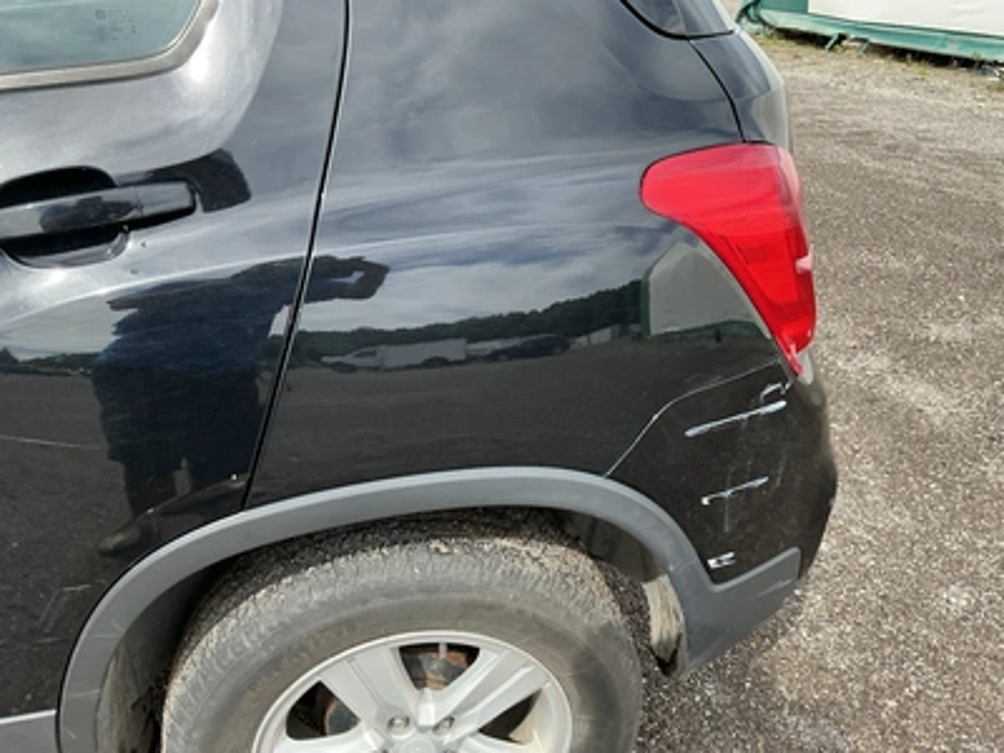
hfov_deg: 63.4
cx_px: 502
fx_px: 812
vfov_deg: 49.7
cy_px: 376
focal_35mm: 28
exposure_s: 1/425
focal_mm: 3
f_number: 1.8
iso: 25
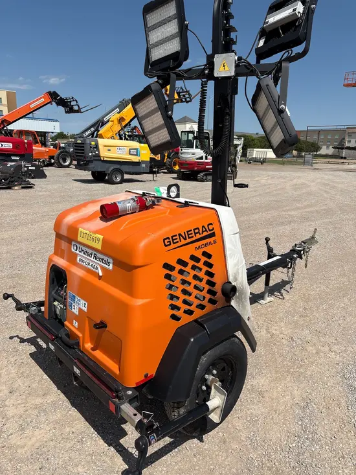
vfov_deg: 67.3
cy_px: 238
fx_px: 356
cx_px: 178
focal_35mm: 26
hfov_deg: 53.1
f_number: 1.6
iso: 50
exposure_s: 1/5814
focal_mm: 5.96
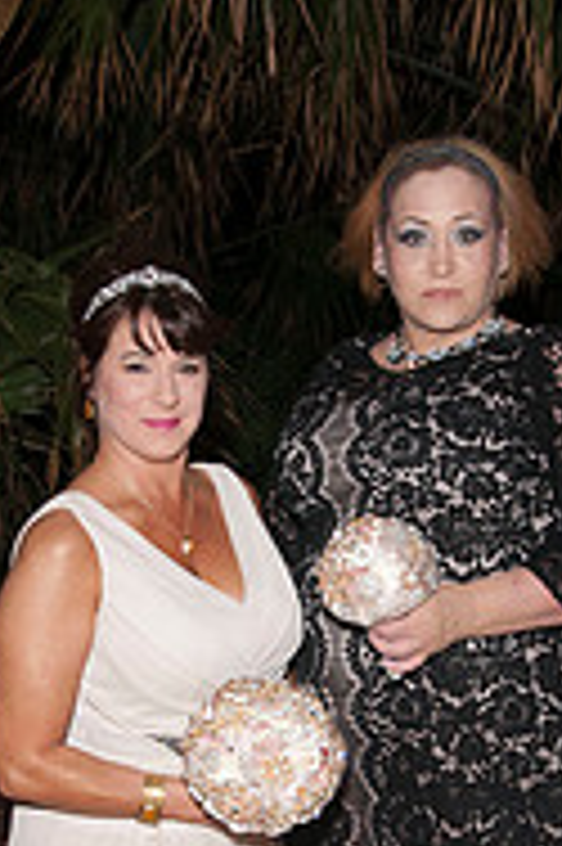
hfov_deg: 15.2
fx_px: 2111
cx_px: 321
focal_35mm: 90
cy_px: 648
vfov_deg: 22.4
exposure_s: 1/30
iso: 400
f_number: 5.6
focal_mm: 25
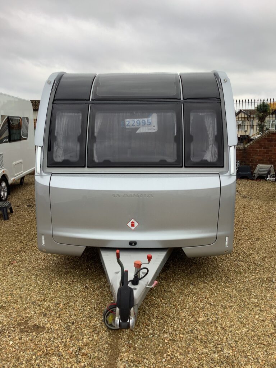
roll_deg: -0.2
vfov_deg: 58.4
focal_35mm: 31
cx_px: 138
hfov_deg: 45.4
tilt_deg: -12.1
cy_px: 184
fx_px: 330
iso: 25
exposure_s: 1/123
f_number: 2.4
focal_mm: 3.3
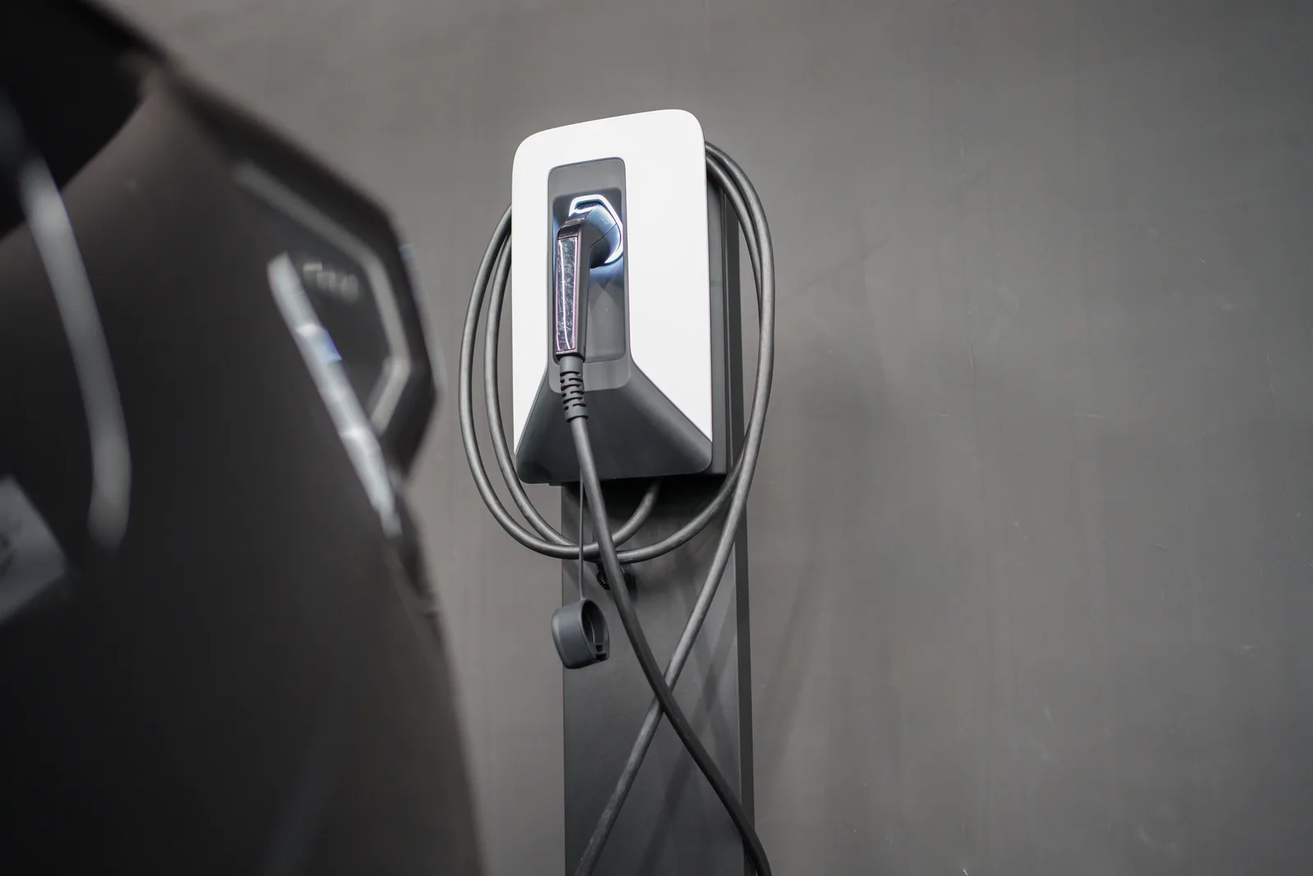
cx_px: 656
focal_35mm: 35
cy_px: 438
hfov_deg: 54.4
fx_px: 1277
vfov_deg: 37.9
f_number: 1.8
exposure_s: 1/40
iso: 2000
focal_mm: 35
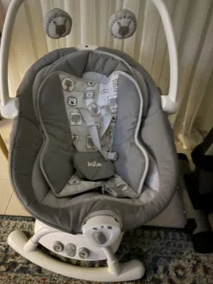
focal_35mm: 27
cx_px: 97
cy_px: 135
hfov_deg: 51.3
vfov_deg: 65.3
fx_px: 222
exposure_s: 1/9
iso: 2000
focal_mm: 6.76
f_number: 1.78
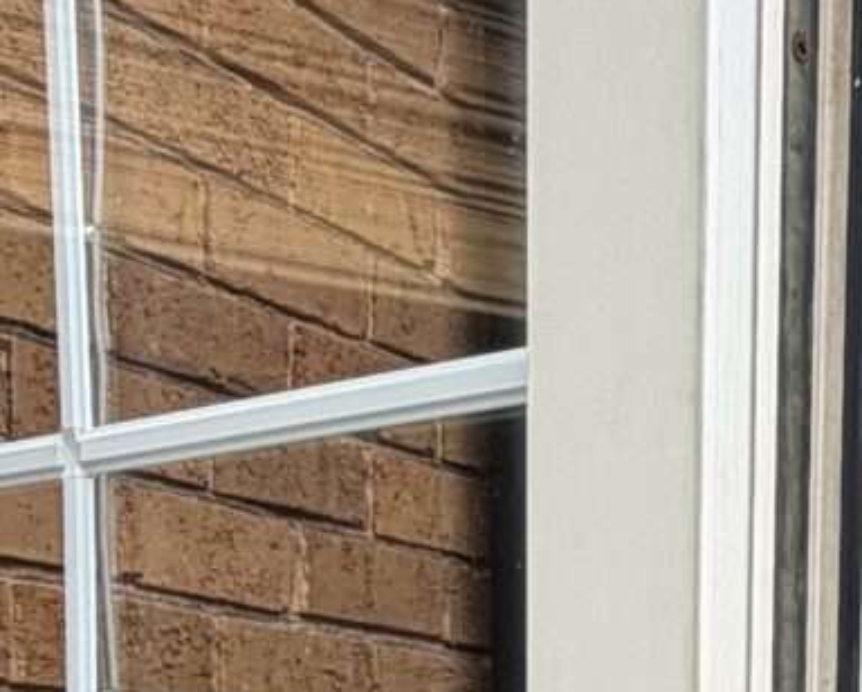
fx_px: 2324
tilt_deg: -10.5
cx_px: 826
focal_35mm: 91
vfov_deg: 14.8
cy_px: 1251
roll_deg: -1.4
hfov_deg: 20.5
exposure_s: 1/264
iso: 50
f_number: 2.2
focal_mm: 2.22
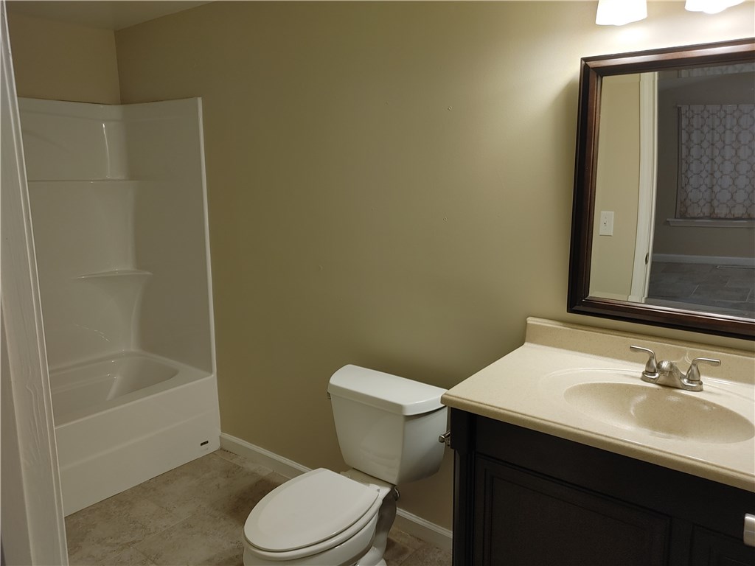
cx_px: 378
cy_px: 283
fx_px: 567
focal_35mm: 26
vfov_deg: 53.1
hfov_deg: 67.3
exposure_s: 1/60
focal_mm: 5.58
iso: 100
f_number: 1.8
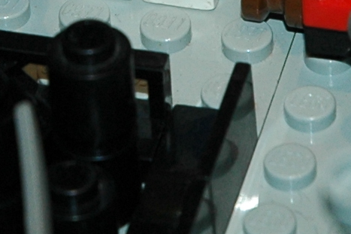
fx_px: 6588
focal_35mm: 676
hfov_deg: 3.1
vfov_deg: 2.0
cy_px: -181
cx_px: 132
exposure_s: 1/125
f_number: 7.1
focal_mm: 70
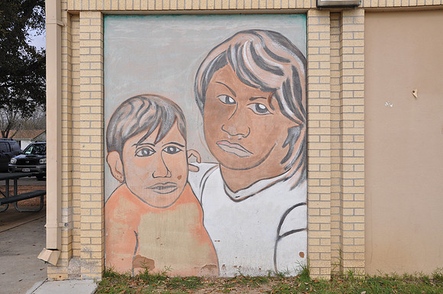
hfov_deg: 51.3
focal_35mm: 38
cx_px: 222
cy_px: 147
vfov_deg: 35.4
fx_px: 461
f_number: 10
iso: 200
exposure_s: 1/400
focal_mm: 25
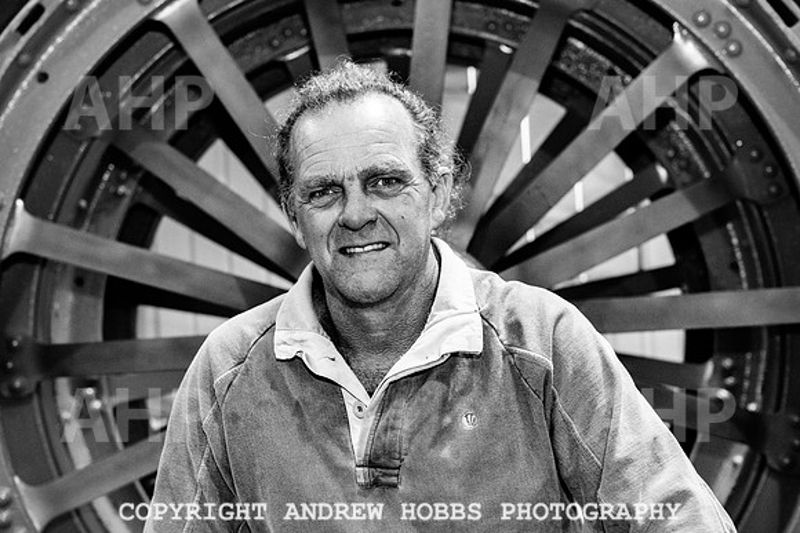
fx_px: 1192
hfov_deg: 37.1
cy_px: 247
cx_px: 371
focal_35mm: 54
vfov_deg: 25.2
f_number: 5
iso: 5000
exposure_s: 1/50
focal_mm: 50
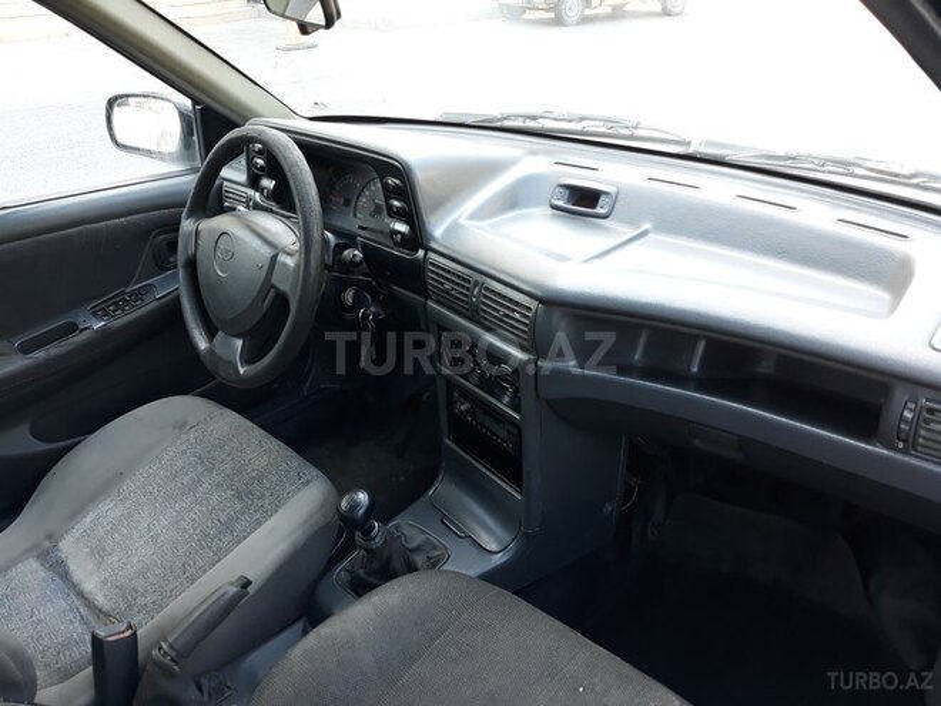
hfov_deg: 65.3
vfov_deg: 51.4
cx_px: 470
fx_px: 734
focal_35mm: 27
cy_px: 353
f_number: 1.7
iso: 64
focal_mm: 3.71
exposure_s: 1/60
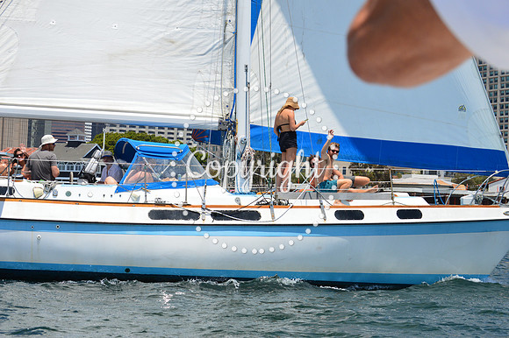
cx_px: 254
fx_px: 1166
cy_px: 169
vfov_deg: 16.5
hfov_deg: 24.6
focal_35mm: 82
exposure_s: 1/500
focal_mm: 55
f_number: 11
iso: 250
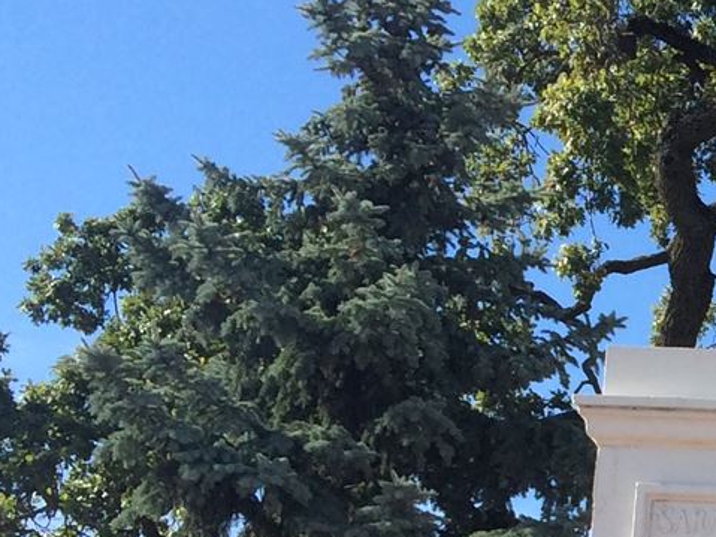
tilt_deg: +9.3
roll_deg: -1.6
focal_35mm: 124
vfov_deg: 11.6
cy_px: 715
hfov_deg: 13.9
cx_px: 1336
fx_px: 2564
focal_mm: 4.15
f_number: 2.2
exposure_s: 1/1172
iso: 32
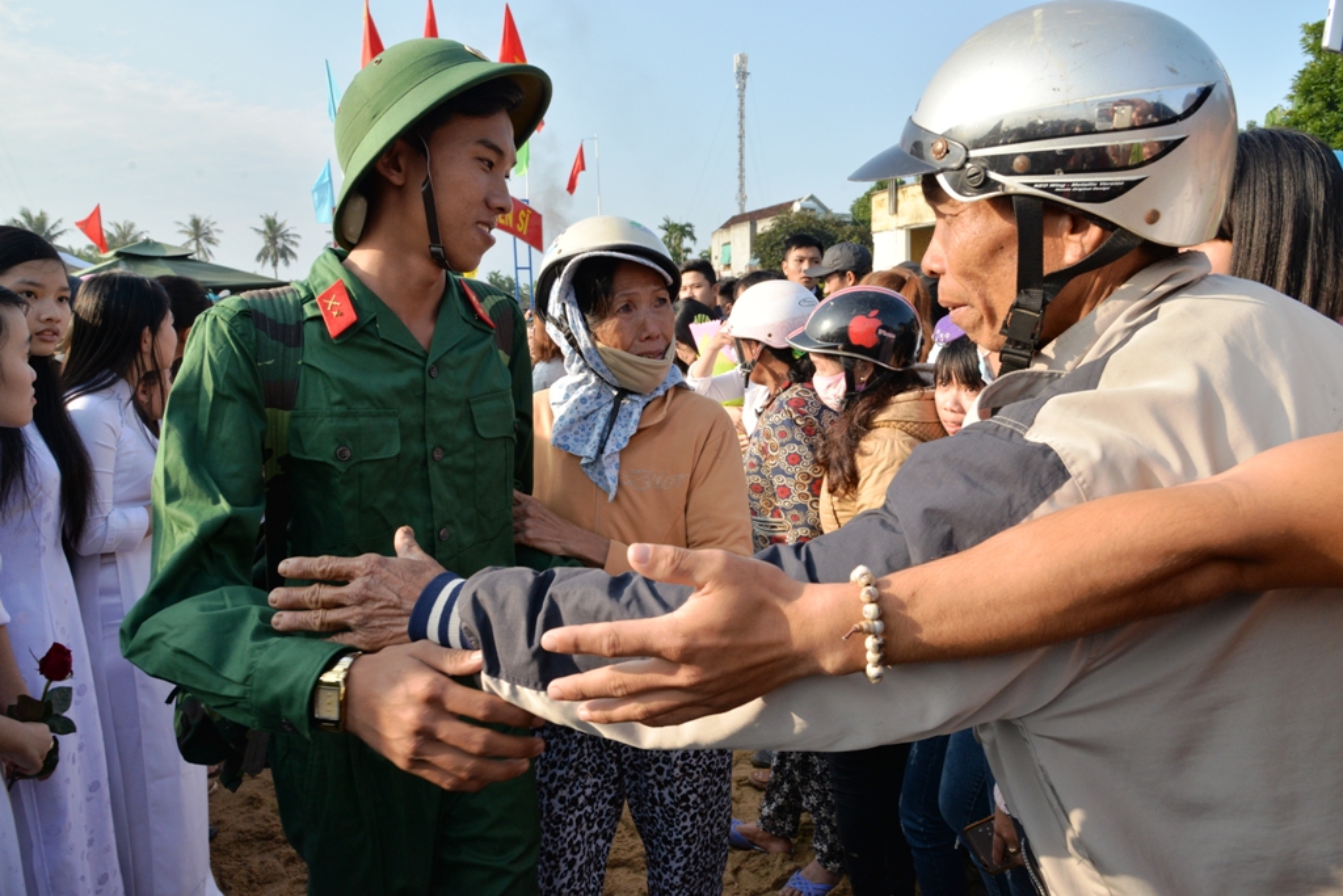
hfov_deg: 73.7
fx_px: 895
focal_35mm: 24
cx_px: 672
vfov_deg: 53.1
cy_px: 448
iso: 640
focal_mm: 24
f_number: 11
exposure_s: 1/500
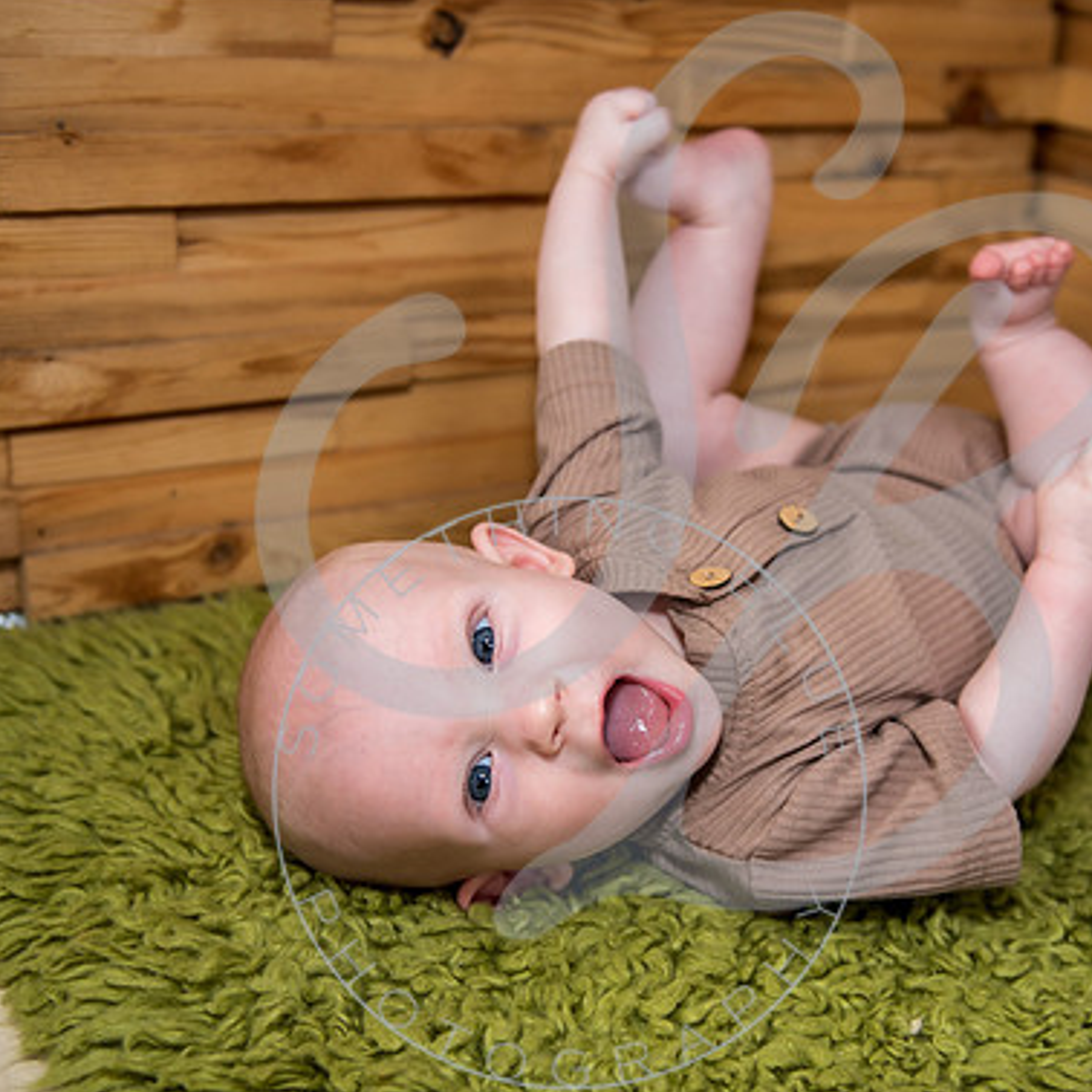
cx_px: 607
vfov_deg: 36.0
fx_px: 1677
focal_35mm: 47
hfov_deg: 36.0
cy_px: 622
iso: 100
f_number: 2.8
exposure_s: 1/125
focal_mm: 32
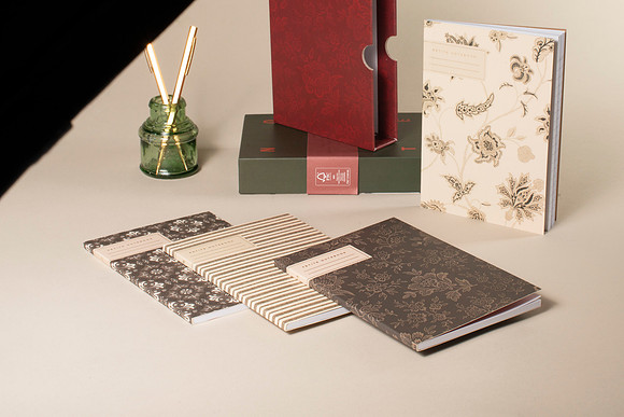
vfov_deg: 18.4
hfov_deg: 27.4
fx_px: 1276
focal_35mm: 74
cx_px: 375
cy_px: 110
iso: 250
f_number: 16
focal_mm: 50
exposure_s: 1/200
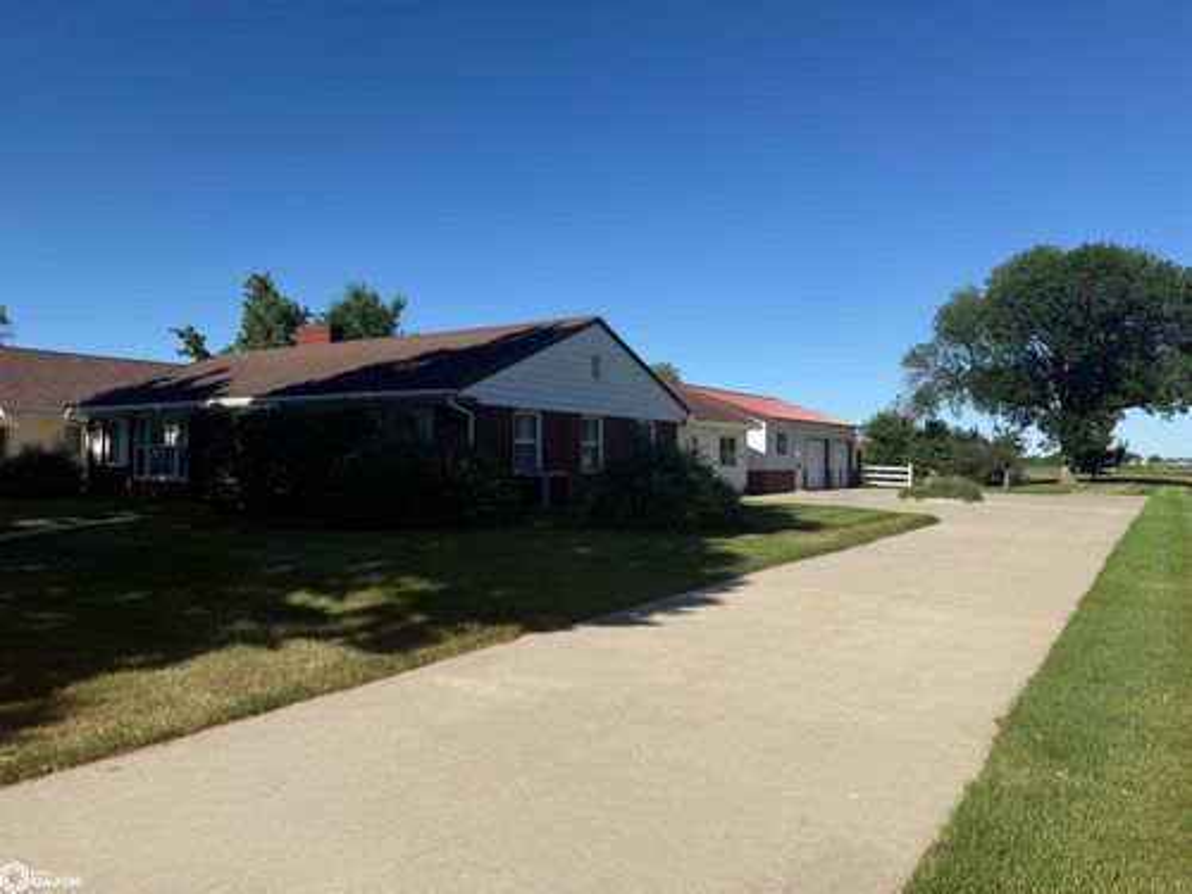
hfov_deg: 71.6
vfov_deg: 56.8
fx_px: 826
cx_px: 596
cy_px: 447
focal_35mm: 24
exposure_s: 1/4975
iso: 80
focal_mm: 6.76
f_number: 1.78
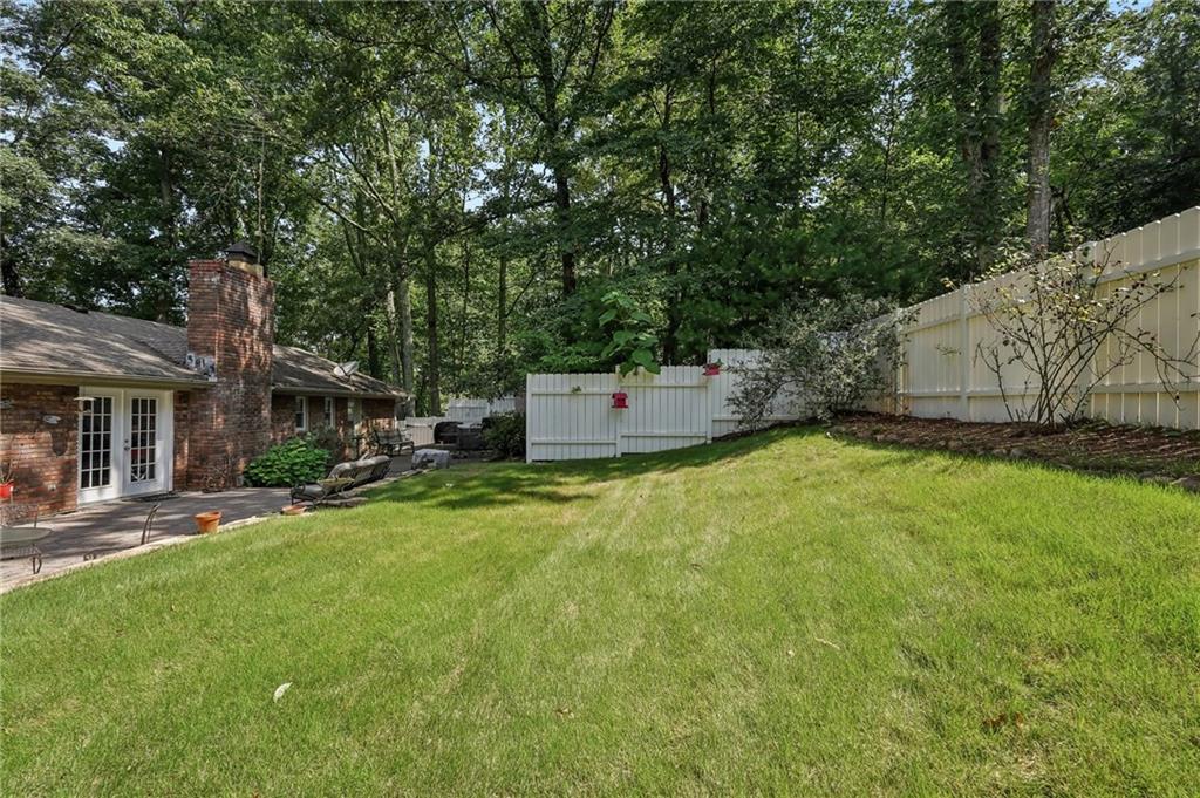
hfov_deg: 96.8
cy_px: 399
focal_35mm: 16
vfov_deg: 73.7
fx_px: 533
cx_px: 600
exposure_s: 1/500
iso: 800
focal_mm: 16
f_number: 8
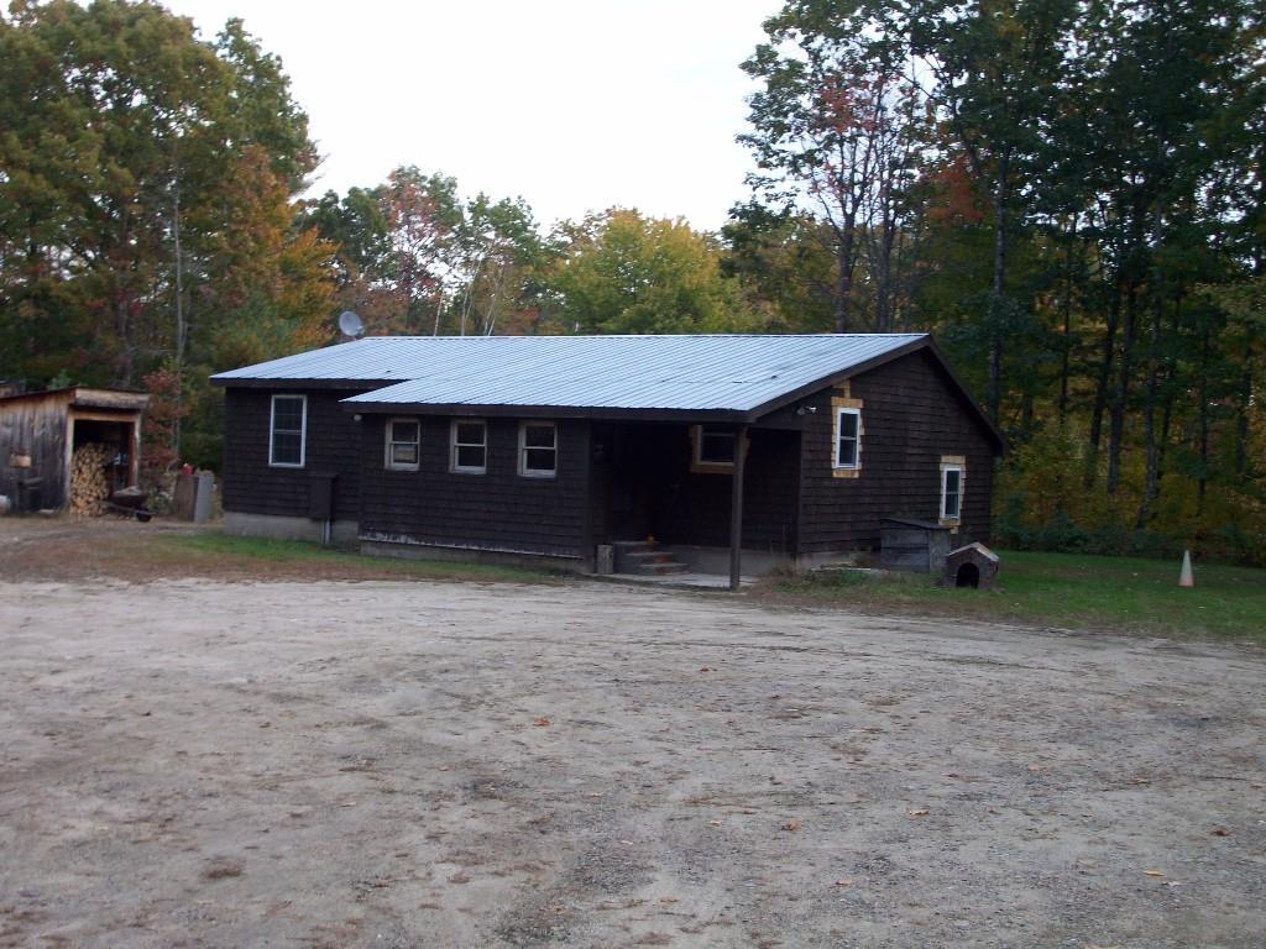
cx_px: 633
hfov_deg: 44.8
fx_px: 1536
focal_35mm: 42
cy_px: 474
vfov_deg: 34.3
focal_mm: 7.1
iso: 64
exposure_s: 1/180
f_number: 3.2
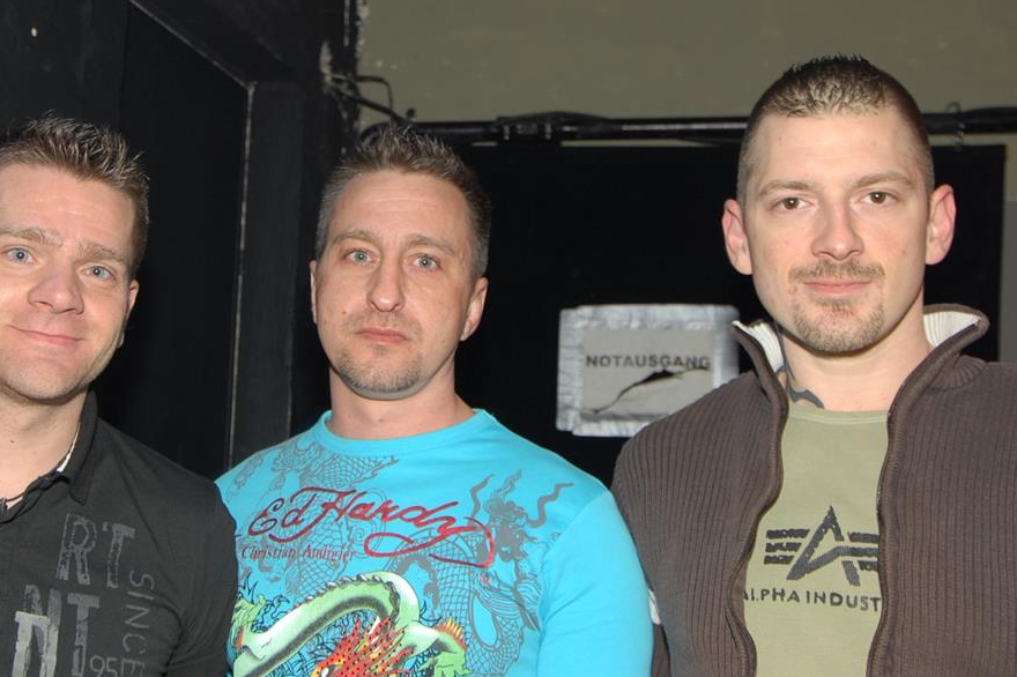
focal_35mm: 47
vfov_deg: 28.6
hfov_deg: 41.6
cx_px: 387
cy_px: 321
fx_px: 1327
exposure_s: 1/10
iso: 200
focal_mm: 24
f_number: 5.6
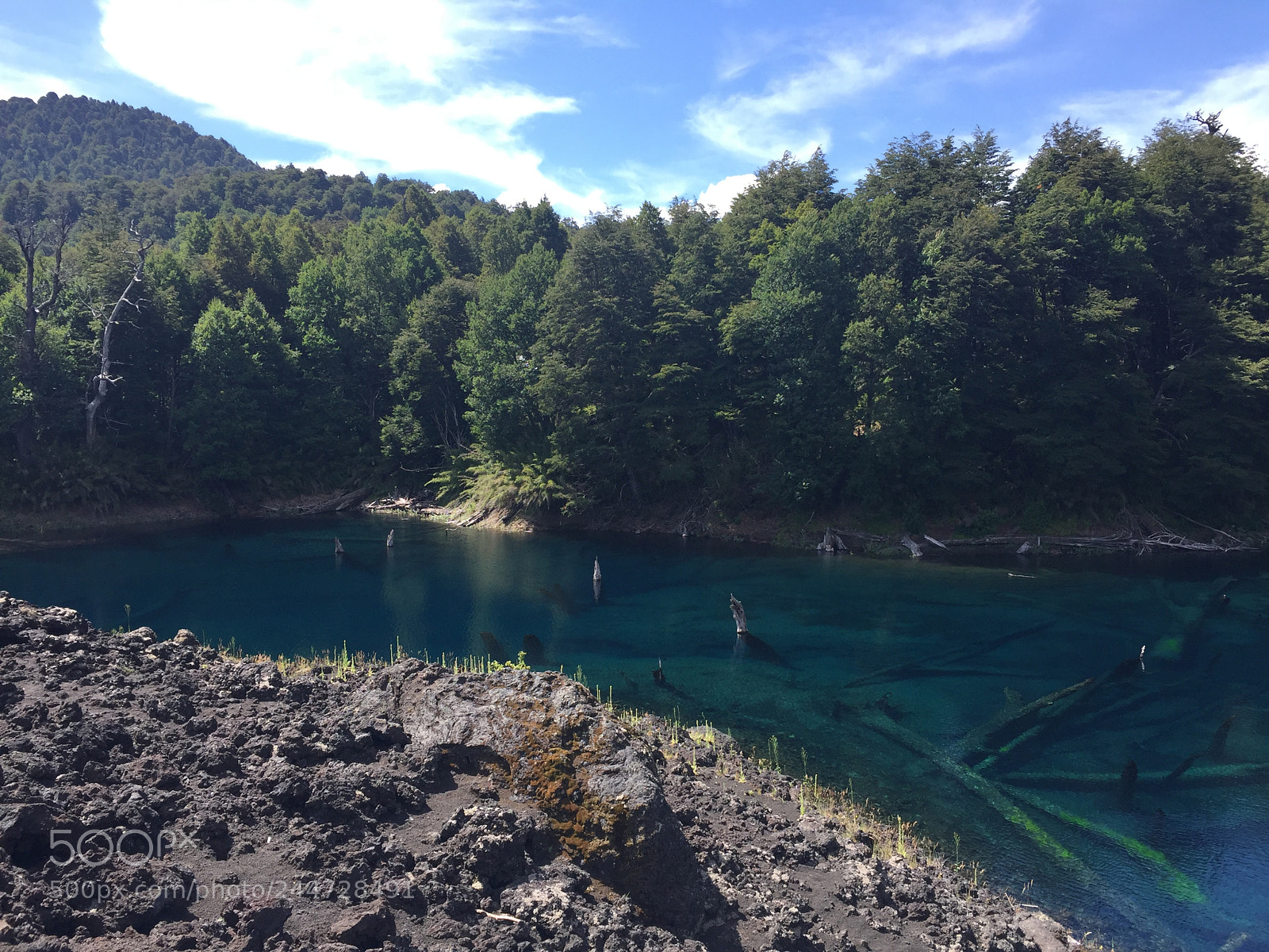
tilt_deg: -4.8
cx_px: 634
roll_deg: -1.5
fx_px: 1063
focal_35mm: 29
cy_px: 476
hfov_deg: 61.7
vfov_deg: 48.2
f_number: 2.2
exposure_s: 1/824
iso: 32
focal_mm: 4.15
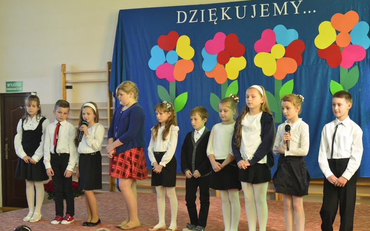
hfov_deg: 31.5
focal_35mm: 65
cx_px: 185
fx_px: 656
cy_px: 116
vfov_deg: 20.0
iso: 400
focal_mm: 42
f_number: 4.8
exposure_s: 1/40
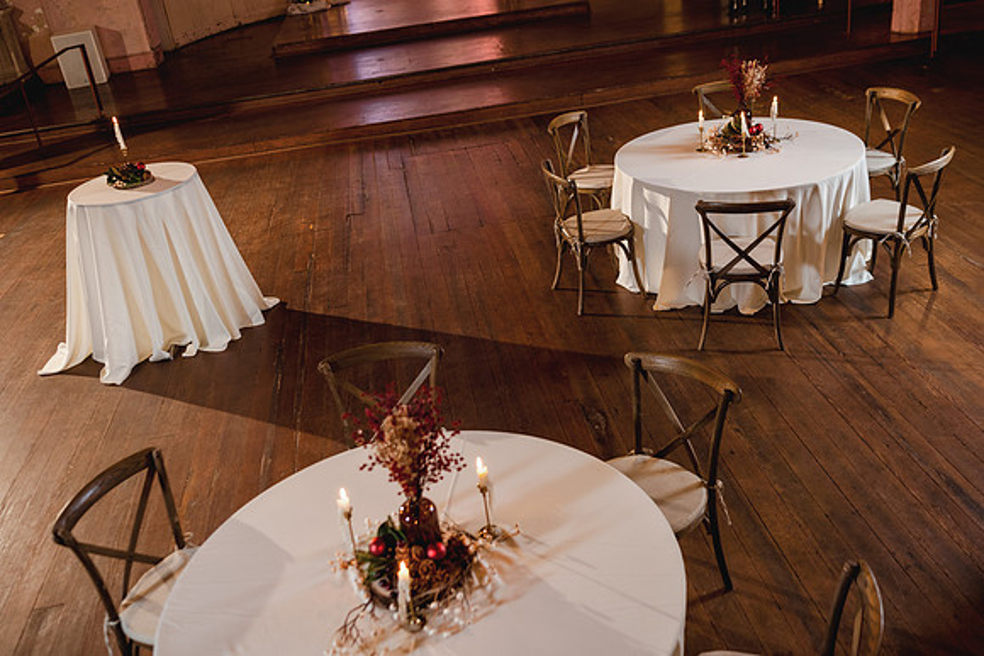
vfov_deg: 37.9
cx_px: 492
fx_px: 957
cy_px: 328
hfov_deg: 54.4
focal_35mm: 35
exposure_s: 1/60
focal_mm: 35
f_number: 2.5
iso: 400
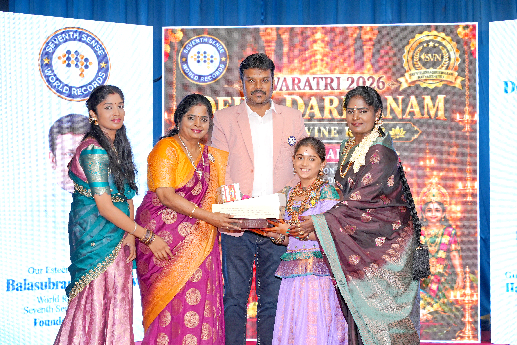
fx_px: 1005
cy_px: 172
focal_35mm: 70
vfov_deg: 19.5
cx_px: 258
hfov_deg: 28.8
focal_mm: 70
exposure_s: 1/160
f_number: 4.5
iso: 500
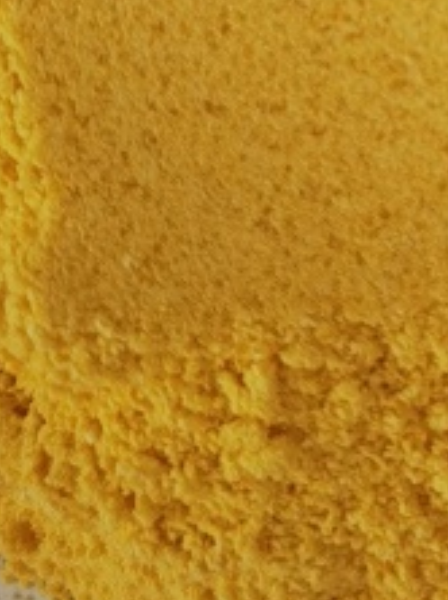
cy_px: -126
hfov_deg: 11.1
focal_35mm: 130
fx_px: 2248
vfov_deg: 14.7
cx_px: 588
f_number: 1.9
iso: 50
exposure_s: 1/172
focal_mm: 6.67
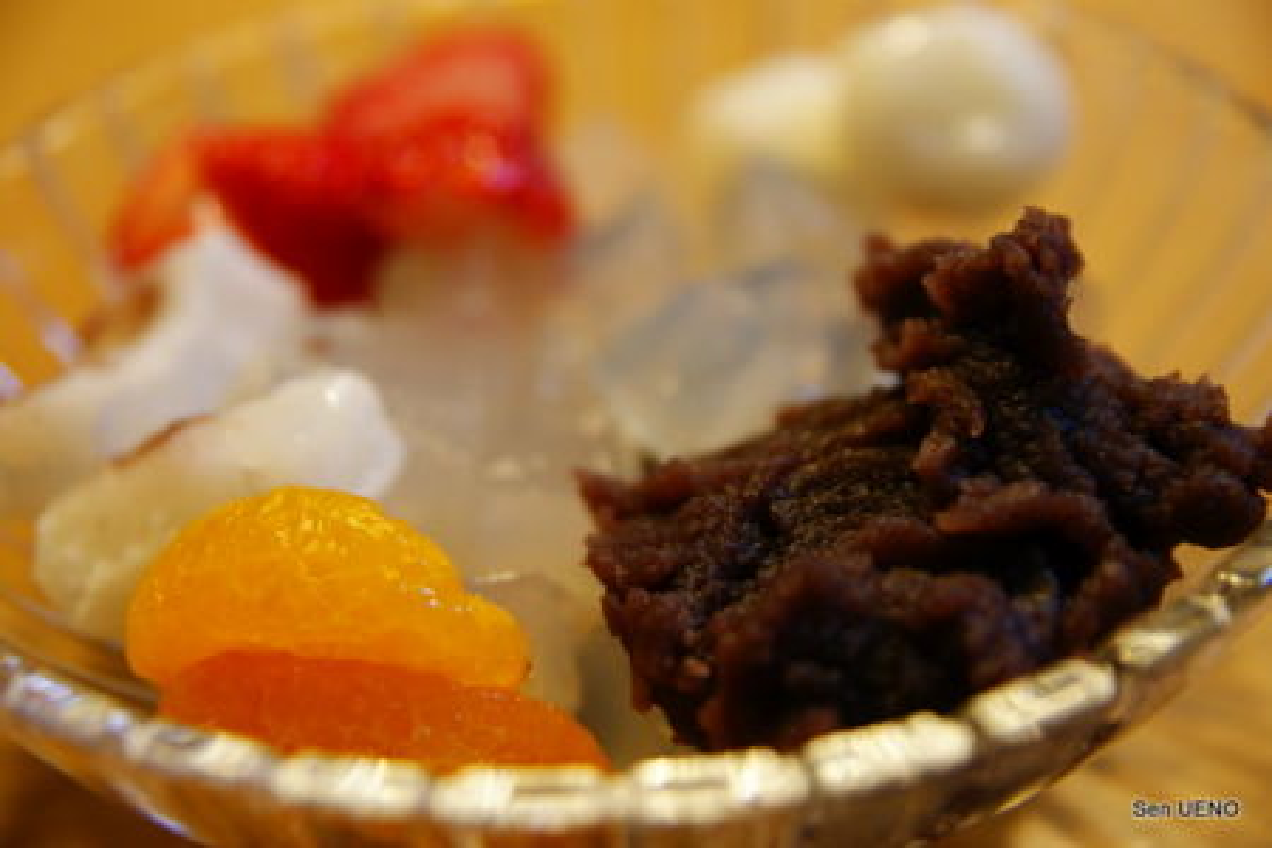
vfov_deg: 18.2
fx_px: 2650
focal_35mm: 75
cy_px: 424
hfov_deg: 27.0
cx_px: 636
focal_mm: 50
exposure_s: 1/60
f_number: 2.8
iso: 400
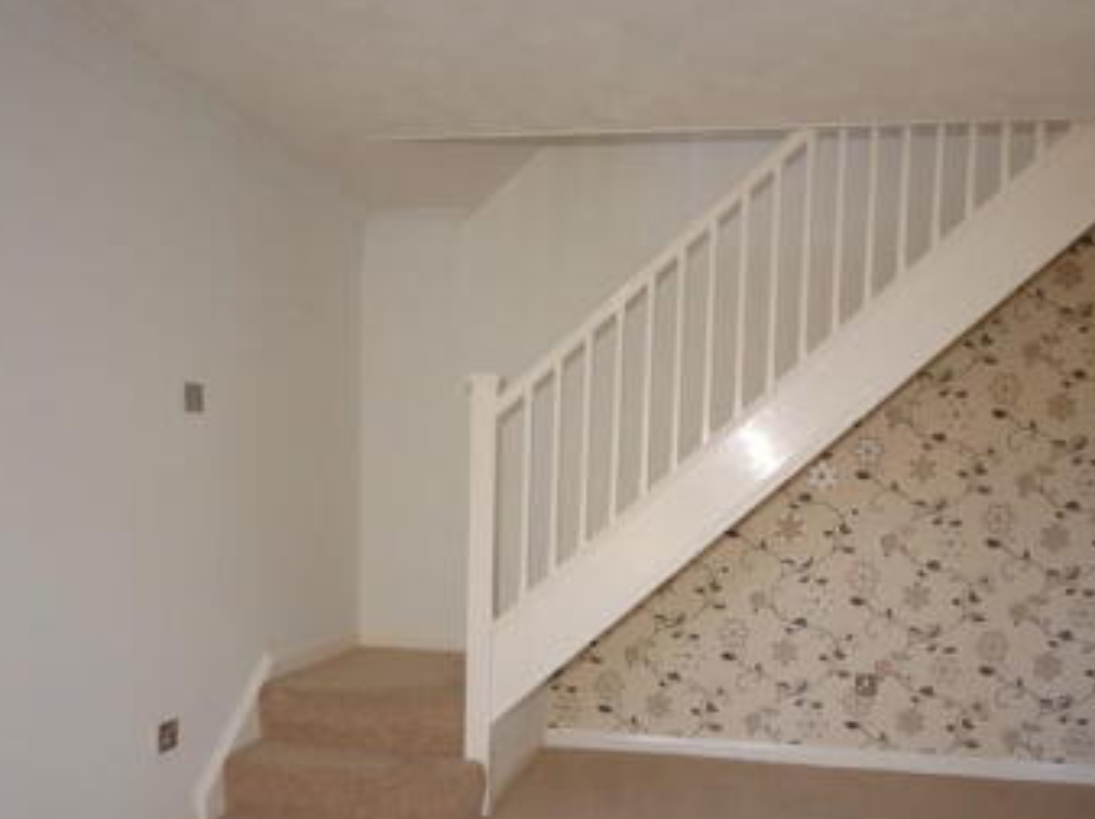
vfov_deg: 49.2
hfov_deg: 63.2
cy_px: 511
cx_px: 625
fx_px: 885
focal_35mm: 28
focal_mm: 10
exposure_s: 1/60
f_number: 4
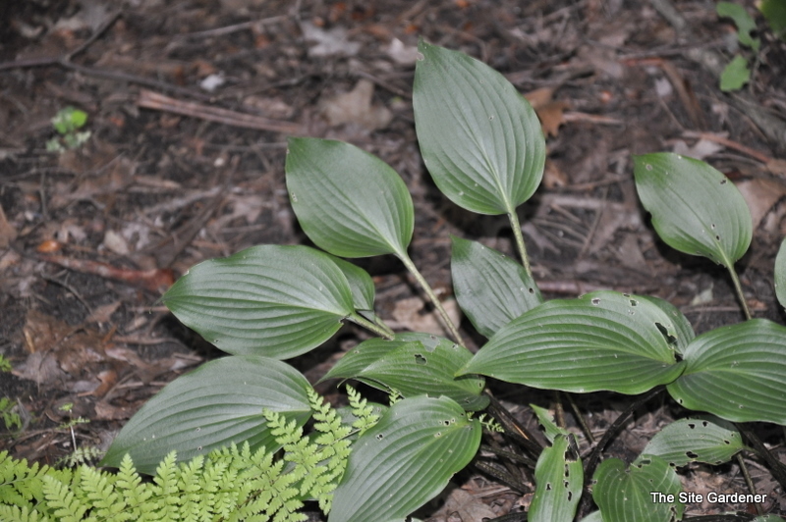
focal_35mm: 158
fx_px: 3436
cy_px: 261
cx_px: 393
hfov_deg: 13.1
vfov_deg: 8.7
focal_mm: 105
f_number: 5.6
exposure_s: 1/60
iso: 800
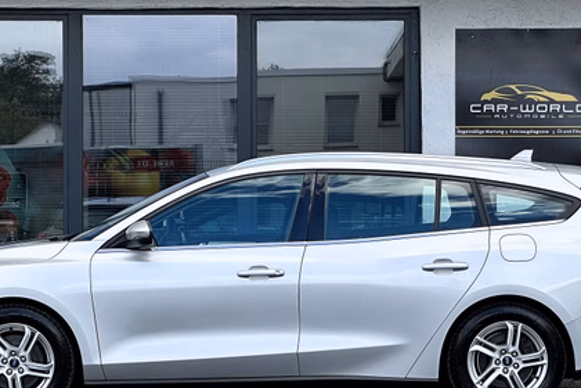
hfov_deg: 16.8
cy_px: 262
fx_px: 1969
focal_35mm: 122
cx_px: 278
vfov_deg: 11.2
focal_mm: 9
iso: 32
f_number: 2.8
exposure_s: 1/210
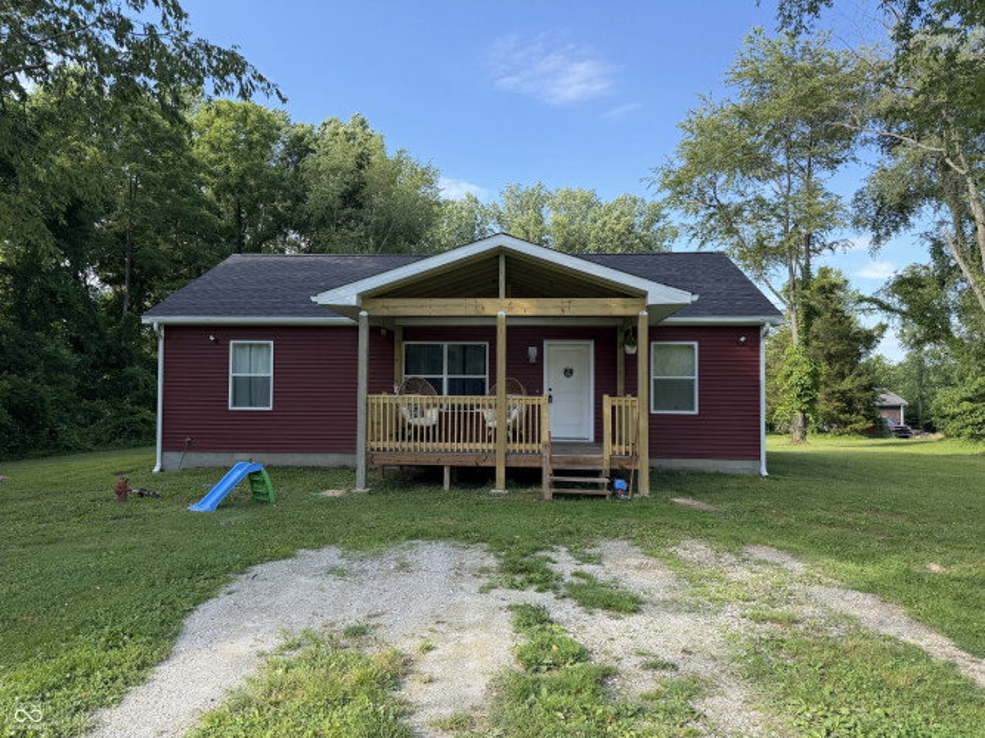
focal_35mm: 24
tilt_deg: +2.8
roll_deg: -0.6
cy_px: 369
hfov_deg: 71.6
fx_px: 683
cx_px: 492
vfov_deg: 56.8
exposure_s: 1/992
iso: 100
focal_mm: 6.76
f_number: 1.78
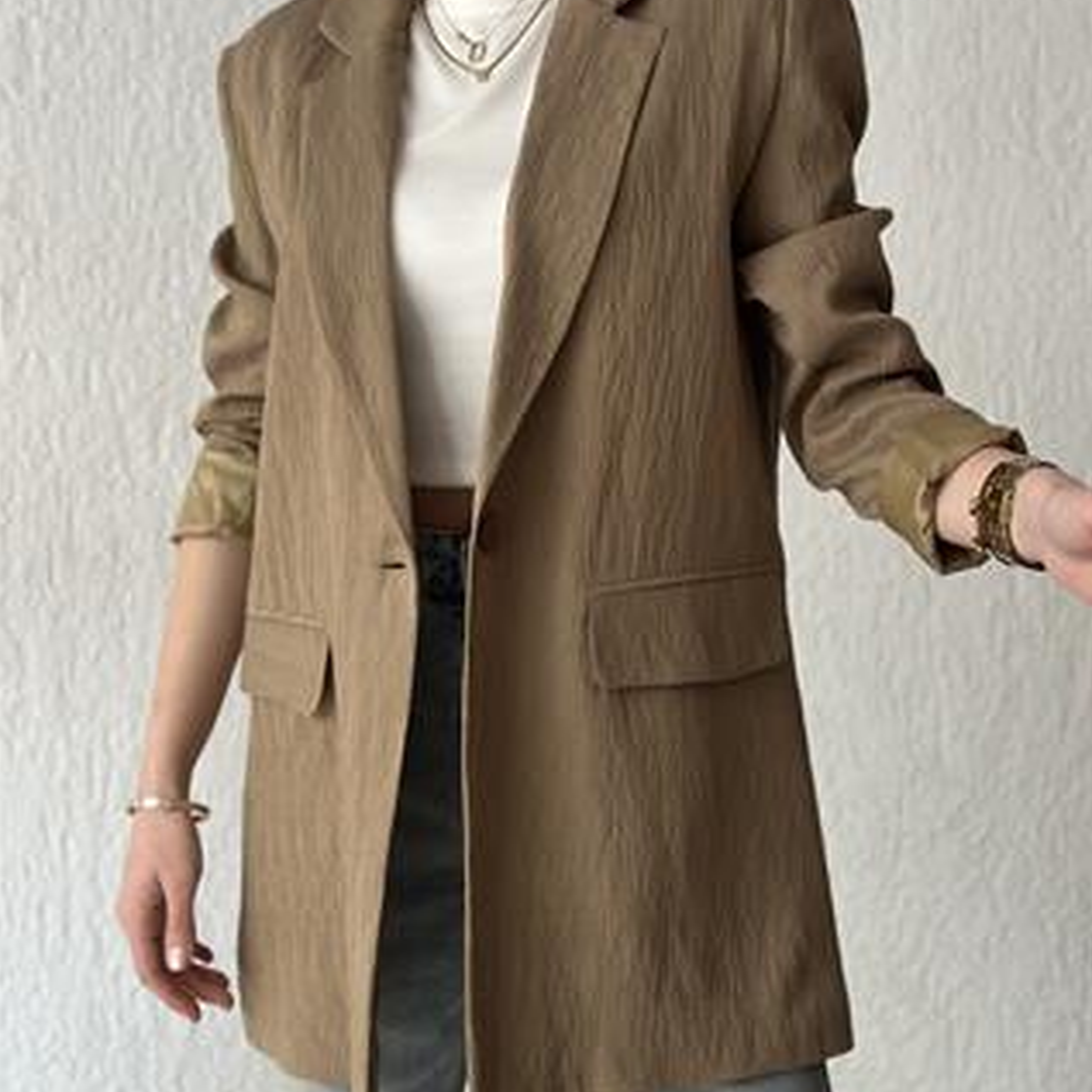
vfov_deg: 30.0
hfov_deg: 30.0
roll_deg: +0.0
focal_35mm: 57
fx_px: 2034
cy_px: 513
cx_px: 544
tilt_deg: -4.9
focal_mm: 6.86
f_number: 1.78
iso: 200
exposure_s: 1/60
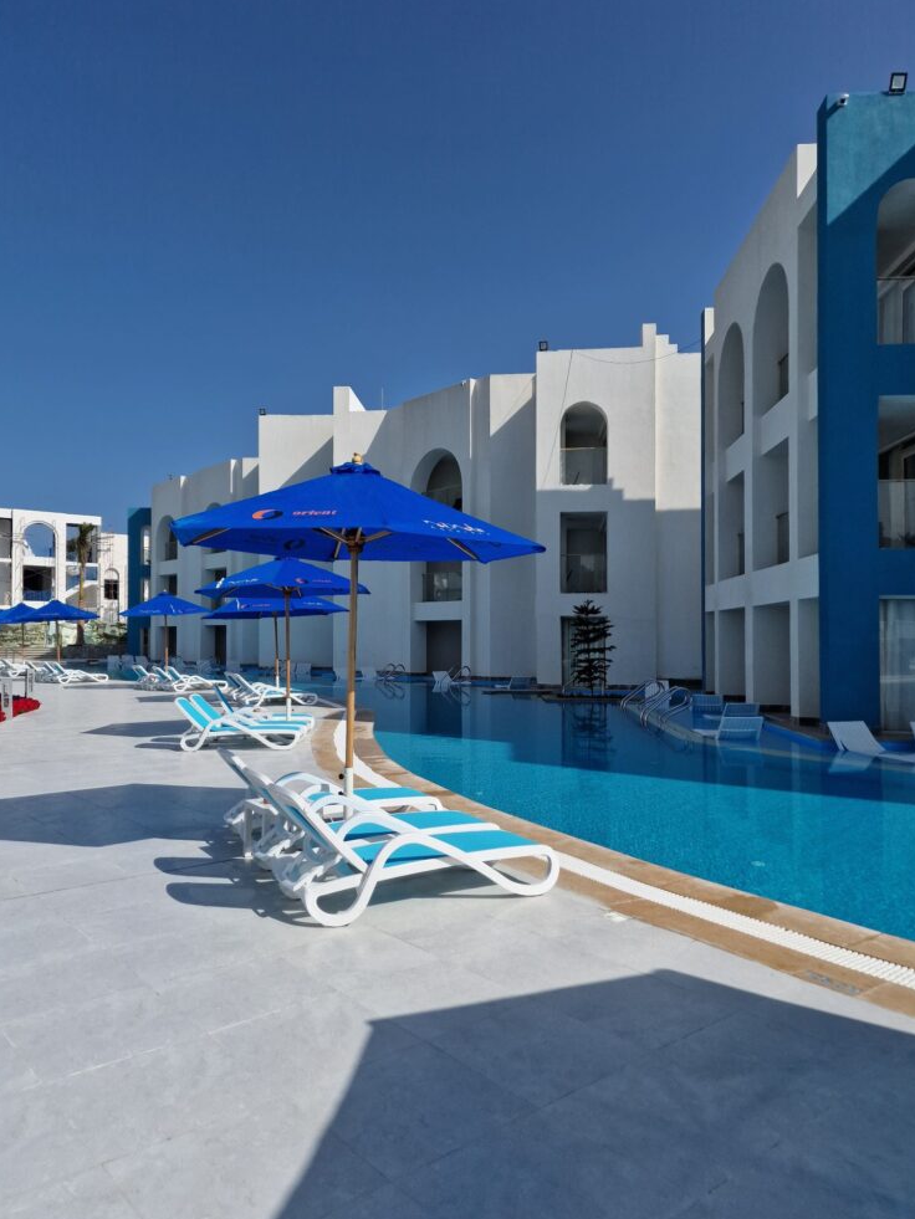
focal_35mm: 24
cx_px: 451
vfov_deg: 71.6
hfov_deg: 56.8
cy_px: 611
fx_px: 846
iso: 50
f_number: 1.8
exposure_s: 1/2672
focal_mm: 6.4
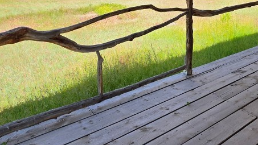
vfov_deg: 34.3
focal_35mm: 32
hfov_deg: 58.0
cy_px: 10
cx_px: 192
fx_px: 219
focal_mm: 2.2
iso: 32
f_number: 1.9
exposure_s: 1/1202
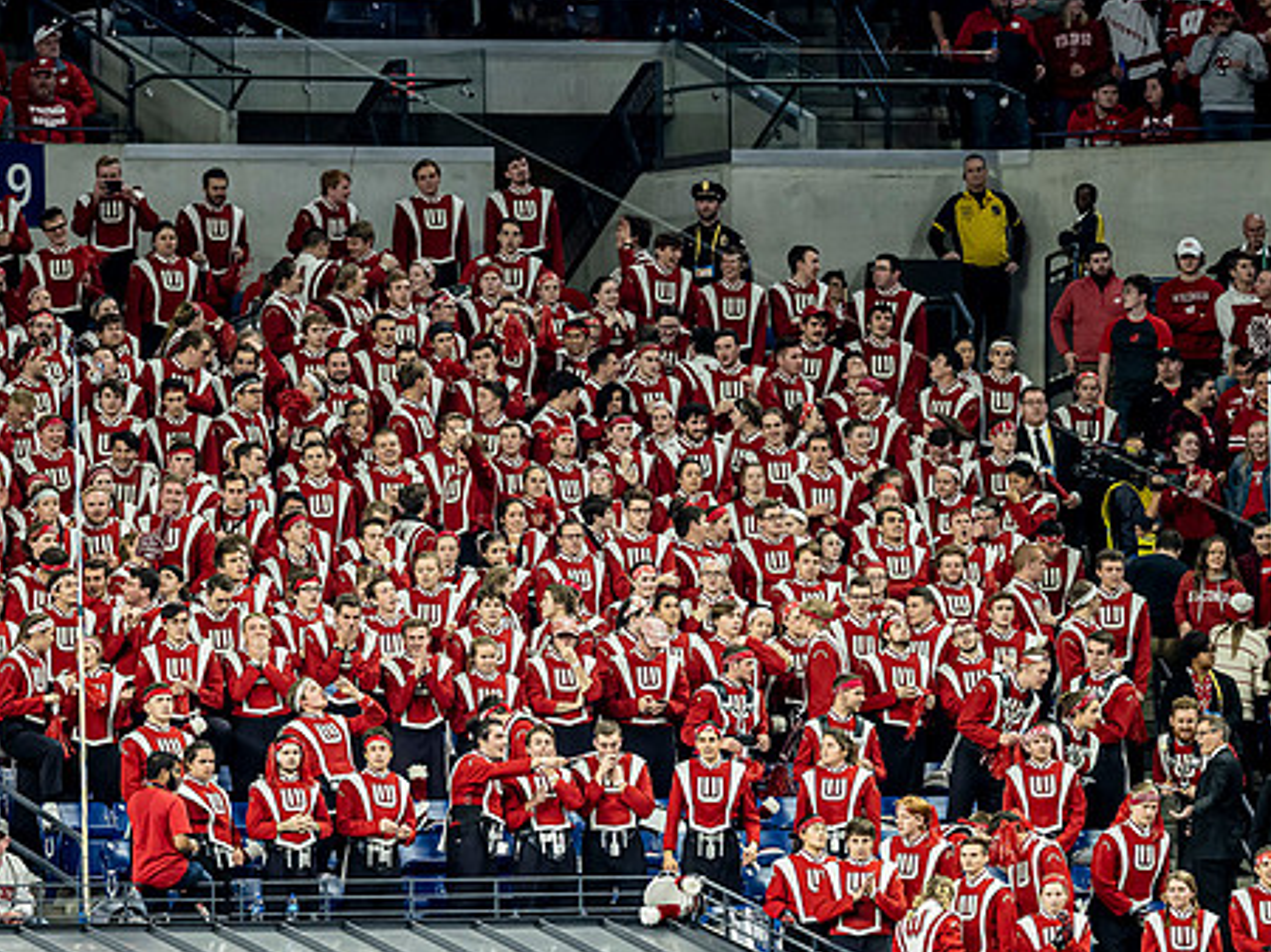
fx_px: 18973
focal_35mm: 517
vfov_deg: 2.9
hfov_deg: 3.8
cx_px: 582
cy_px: 603
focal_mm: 200
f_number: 2.8
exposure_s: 1/320
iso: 1250
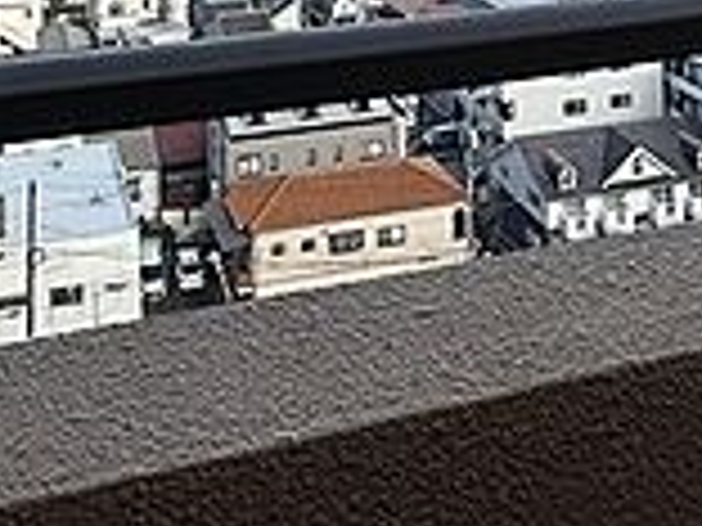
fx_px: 1095
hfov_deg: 35.5
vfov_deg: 21.9
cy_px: -288
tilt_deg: +0.7
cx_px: 320
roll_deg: +0.8
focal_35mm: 54
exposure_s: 1/2020
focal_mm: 2.22
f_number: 2.2
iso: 40
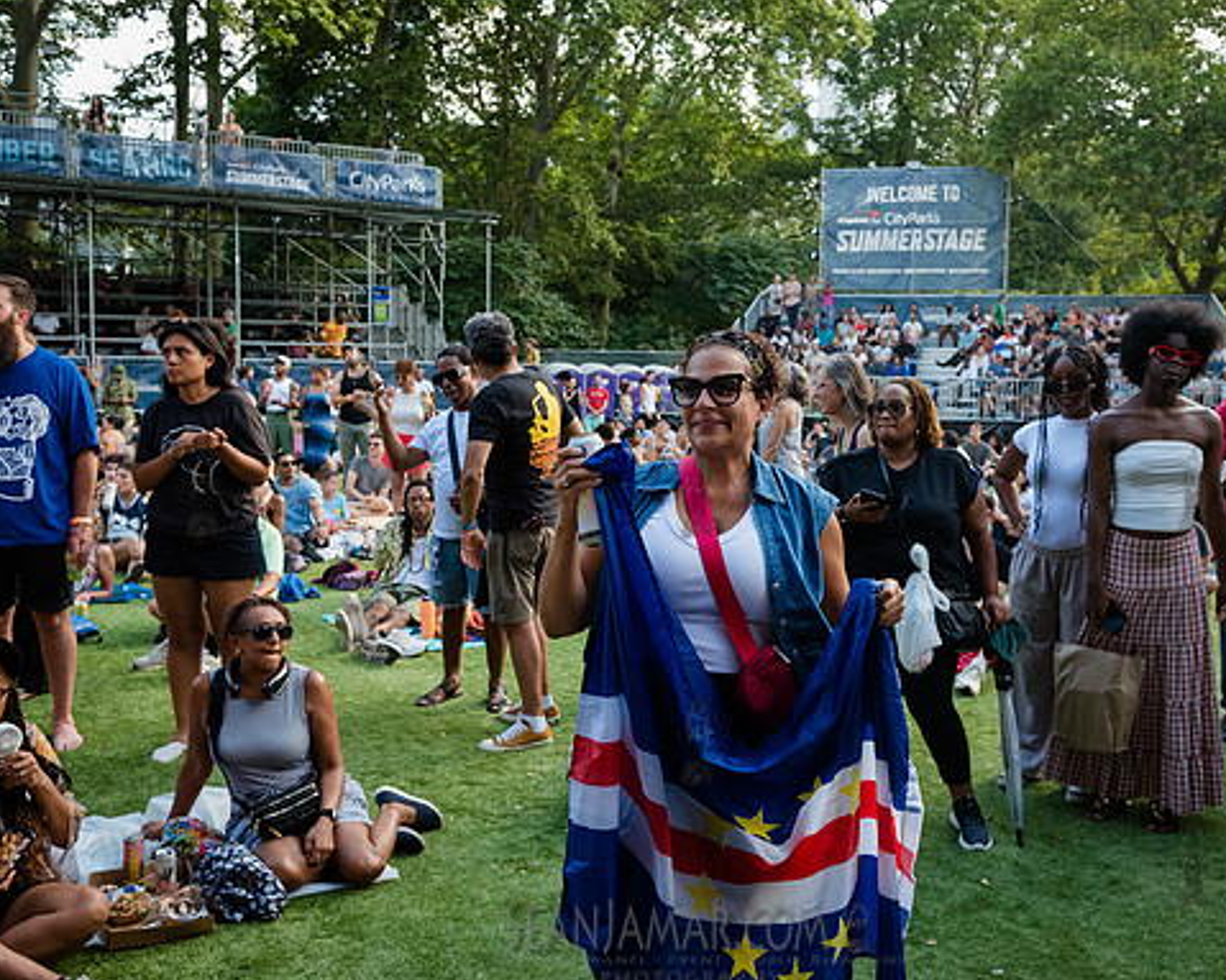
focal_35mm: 36
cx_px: 696
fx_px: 1306
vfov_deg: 41.1
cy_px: 493
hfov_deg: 50.1
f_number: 4.5
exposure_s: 1/640
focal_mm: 31
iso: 2000
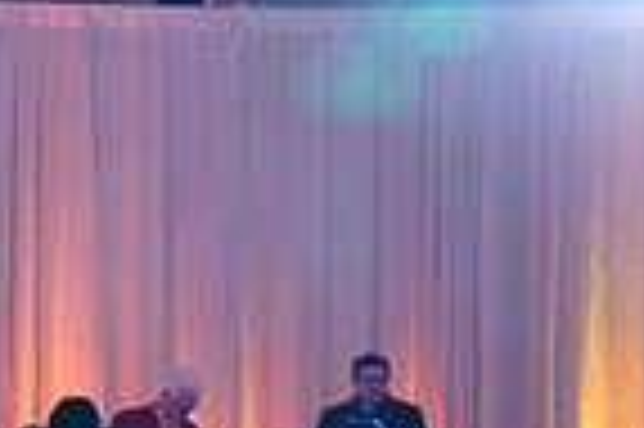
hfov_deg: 15.1
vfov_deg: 11.2
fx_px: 2108
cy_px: 610
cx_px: -518
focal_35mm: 118
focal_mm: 29
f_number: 4
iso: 2500
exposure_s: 1/250
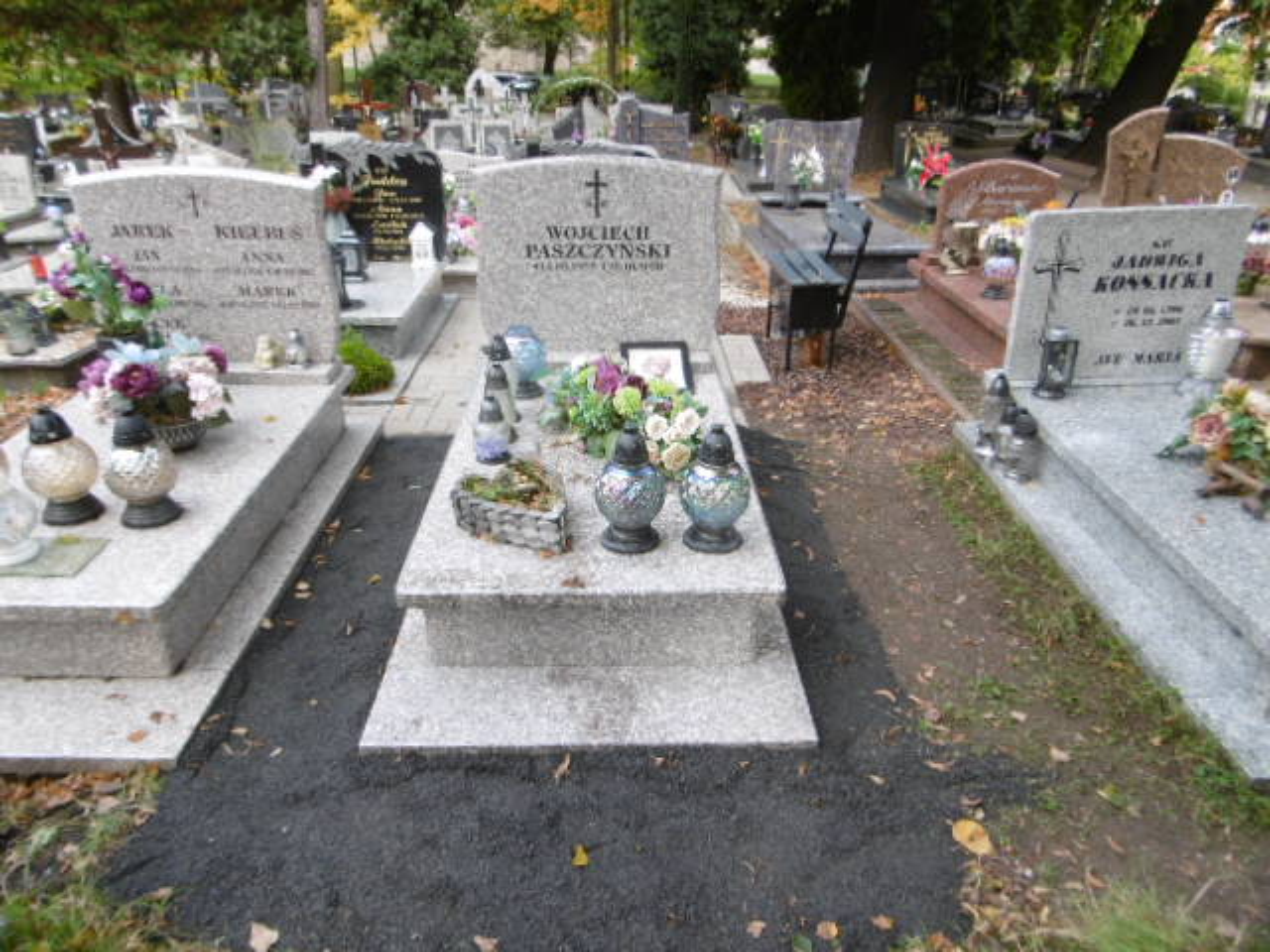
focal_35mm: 24
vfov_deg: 56.8
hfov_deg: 71.6
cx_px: 635
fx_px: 881
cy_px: 476
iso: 100
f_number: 3.1
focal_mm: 4.3
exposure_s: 1/100
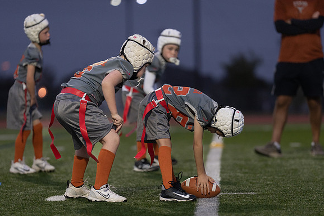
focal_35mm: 258
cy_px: 131
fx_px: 2321
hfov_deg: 8.0
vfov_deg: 5.3
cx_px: 167
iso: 1250
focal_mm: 200
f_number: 2.8
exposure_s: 1/800
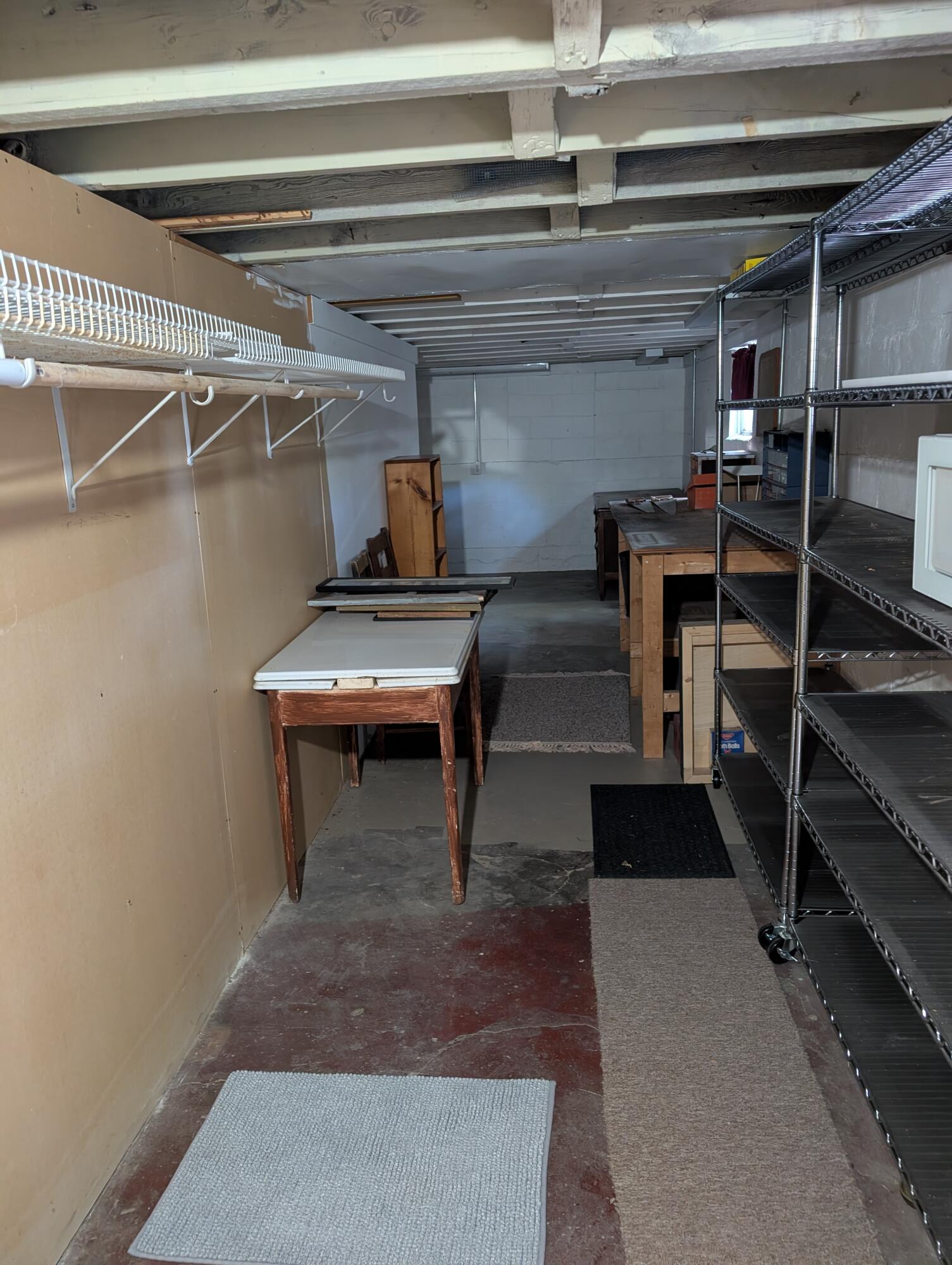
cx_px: 476
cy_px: 632
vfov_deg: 71.5
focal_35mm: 24
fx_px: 878
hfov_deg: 56.9
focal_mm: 6.9
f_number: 1.68
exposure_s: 1/24
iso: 651
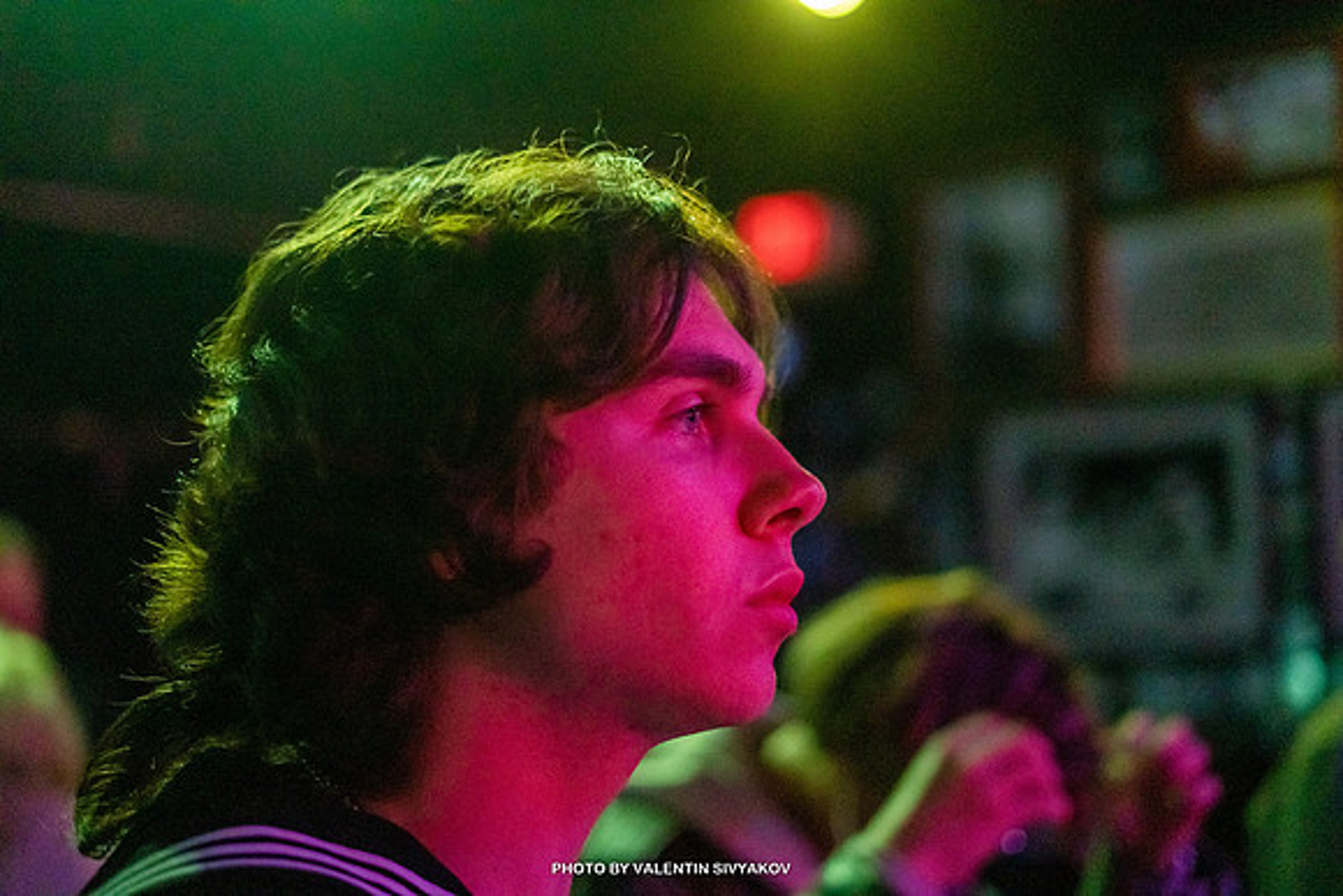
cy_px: 448
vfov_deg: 27.0
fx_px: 1866
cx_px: 672
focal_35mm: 50
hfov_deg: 39.6
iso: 3200
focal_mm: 50
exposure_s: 1/125
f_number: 1.8
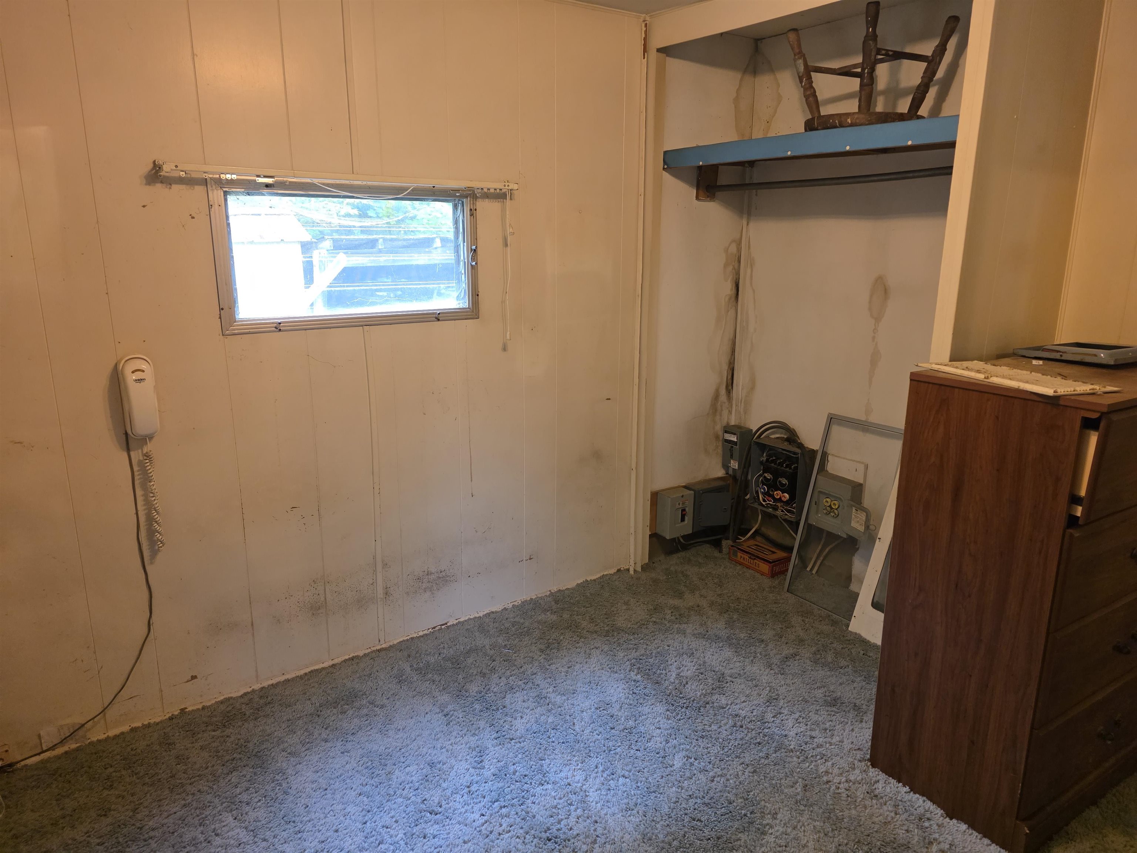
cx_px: 568
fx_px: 755
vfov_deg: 58.9
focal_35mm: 23
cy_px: 426
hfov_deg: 73.9
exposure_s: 1/120
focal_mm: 6.3
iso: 640
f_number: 1.7
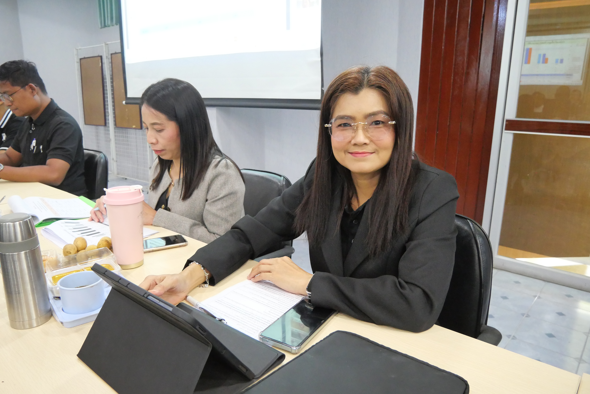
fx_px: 394
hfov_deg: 73.7
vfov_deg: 53.2
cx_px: 295
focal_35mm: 24
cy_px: 197
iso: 3200
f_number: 3.5
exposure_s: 1/100
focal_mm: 12
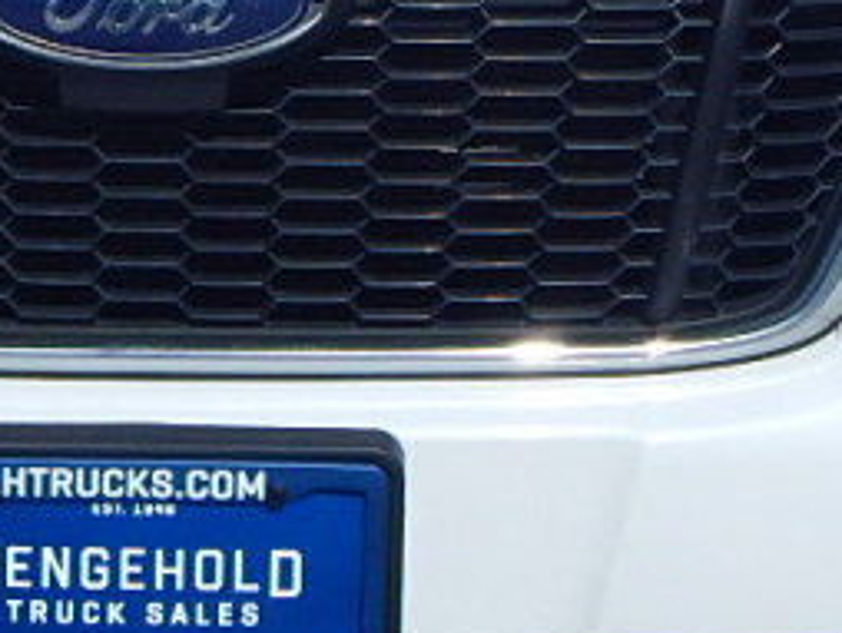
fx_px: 3798
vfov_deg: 9.3
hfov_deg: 12.6
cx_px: 152
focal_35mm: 156
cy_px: -222
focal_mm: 5.6
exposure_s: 1/1000
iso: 125
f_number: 6.5
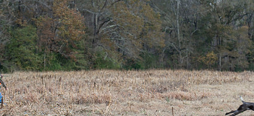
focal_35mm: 205
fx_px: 1323
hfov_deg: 10.9
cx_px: 195
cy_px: 125
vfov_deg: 5.0
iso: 125
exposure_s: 1/160
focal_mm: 92
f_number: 5.6
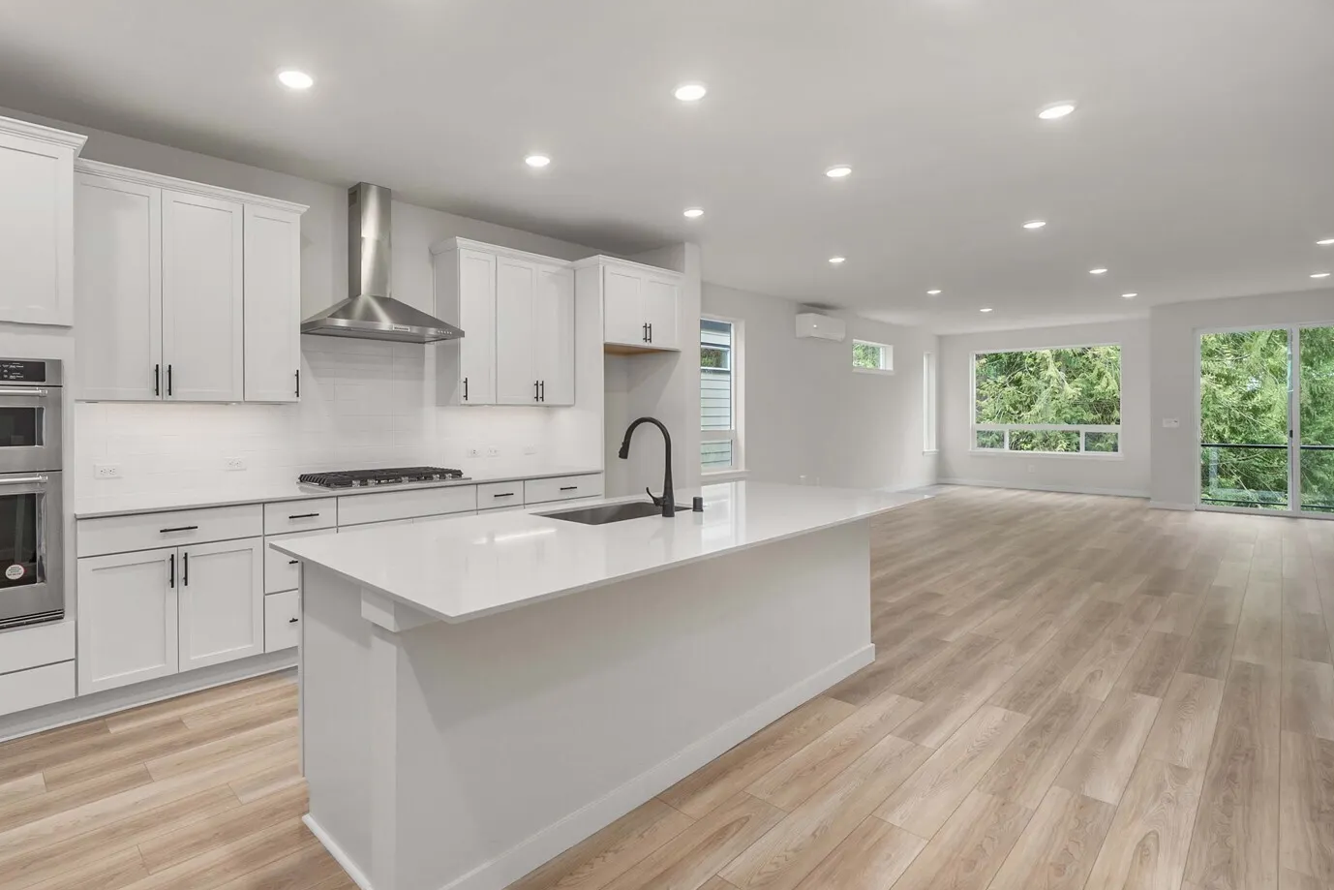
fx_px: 593
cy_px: 431
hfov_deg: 95.9
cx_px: 557
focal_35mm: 16
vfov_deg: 73.7
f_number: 7.1
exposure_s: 1/15
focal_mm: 13
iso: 1000
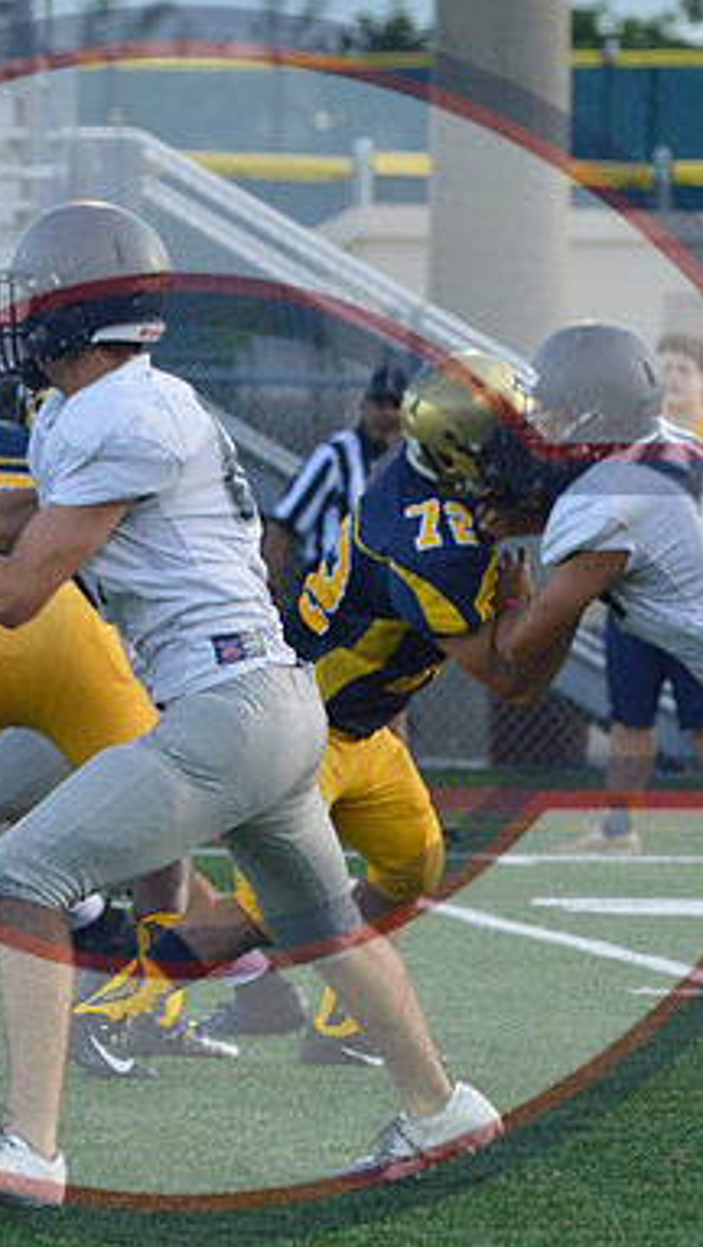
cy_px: 625
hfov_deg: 2.8
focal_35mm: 440
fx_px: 14546
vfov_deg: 4.9
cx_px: 166
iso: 800
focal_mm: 185
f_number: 9
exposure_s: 1/400
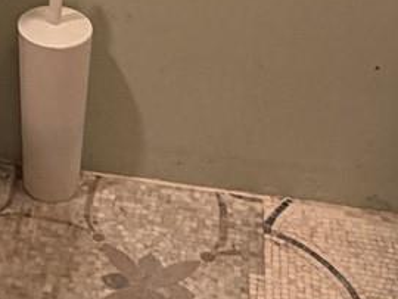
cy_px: -465
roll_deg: +0.0
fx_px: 1220
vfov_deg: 11.2
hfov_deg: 18.0
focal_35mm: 106
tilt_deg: -5.6
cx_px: -25
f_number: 2.2
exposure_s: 1/120
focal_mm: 2.22
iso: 320
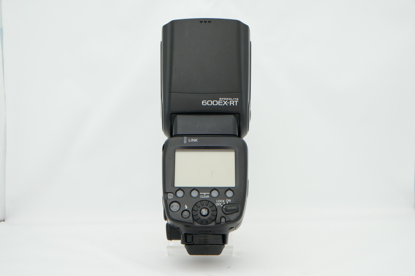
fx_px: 587
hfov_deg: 38.9
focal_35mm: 51
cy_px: 138
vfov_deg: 26.4
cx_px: 208
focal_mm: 34.3
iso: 200
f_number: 8
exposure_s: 1/125
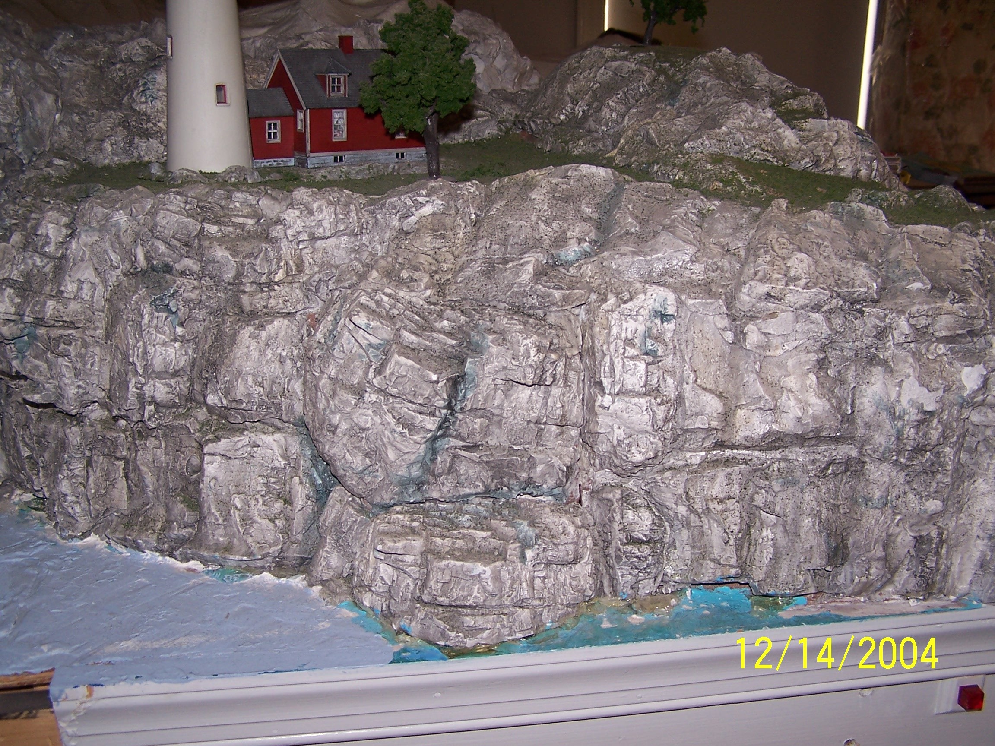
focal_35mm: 38
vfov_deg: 37.7
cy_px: 373
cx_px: 498
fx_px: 1092
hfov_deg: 49.0
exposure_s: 1/60
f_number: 2.8
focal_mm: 6.3
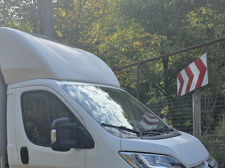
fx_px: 279
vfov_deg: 32.7
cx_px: 69
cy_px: 132
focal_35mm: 43
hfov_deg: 43.1
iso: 80
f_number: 1.7
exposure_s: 1/4333
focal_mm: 6.3
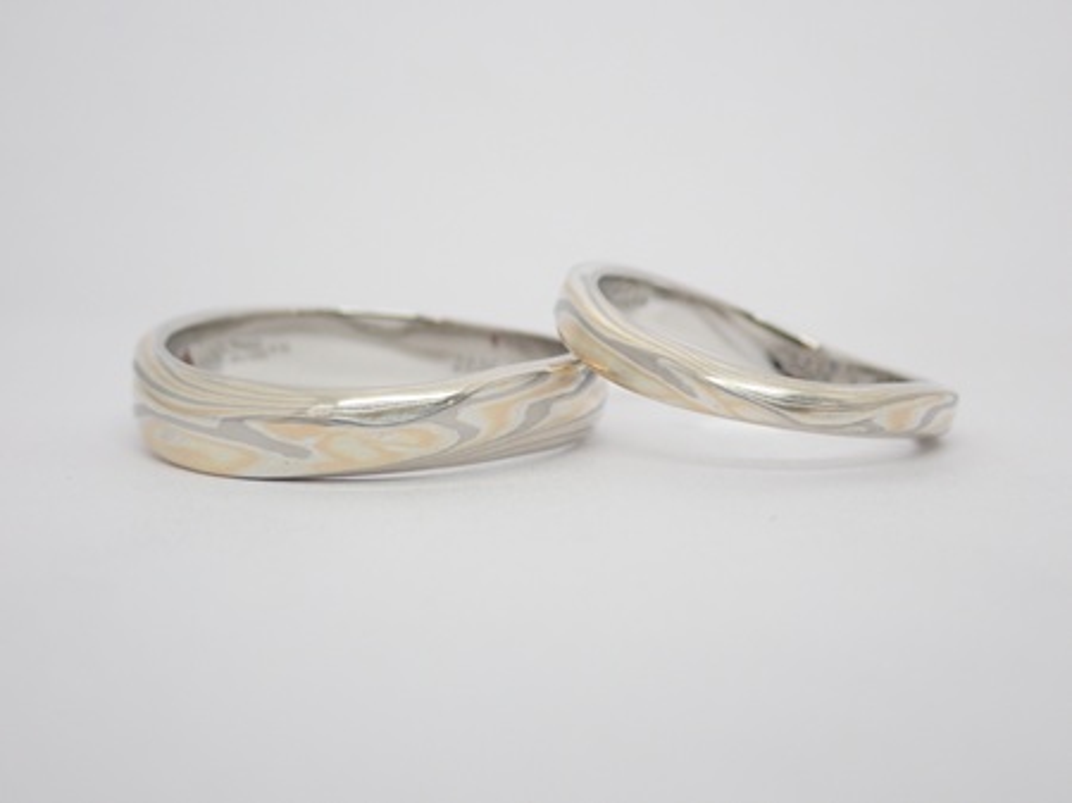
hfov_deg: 25.3
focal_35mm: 77
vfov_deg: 19.1
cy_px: 402
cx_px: 536
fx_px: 2383
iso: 200
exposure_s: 1/125
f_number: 4.1
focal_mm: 13.65
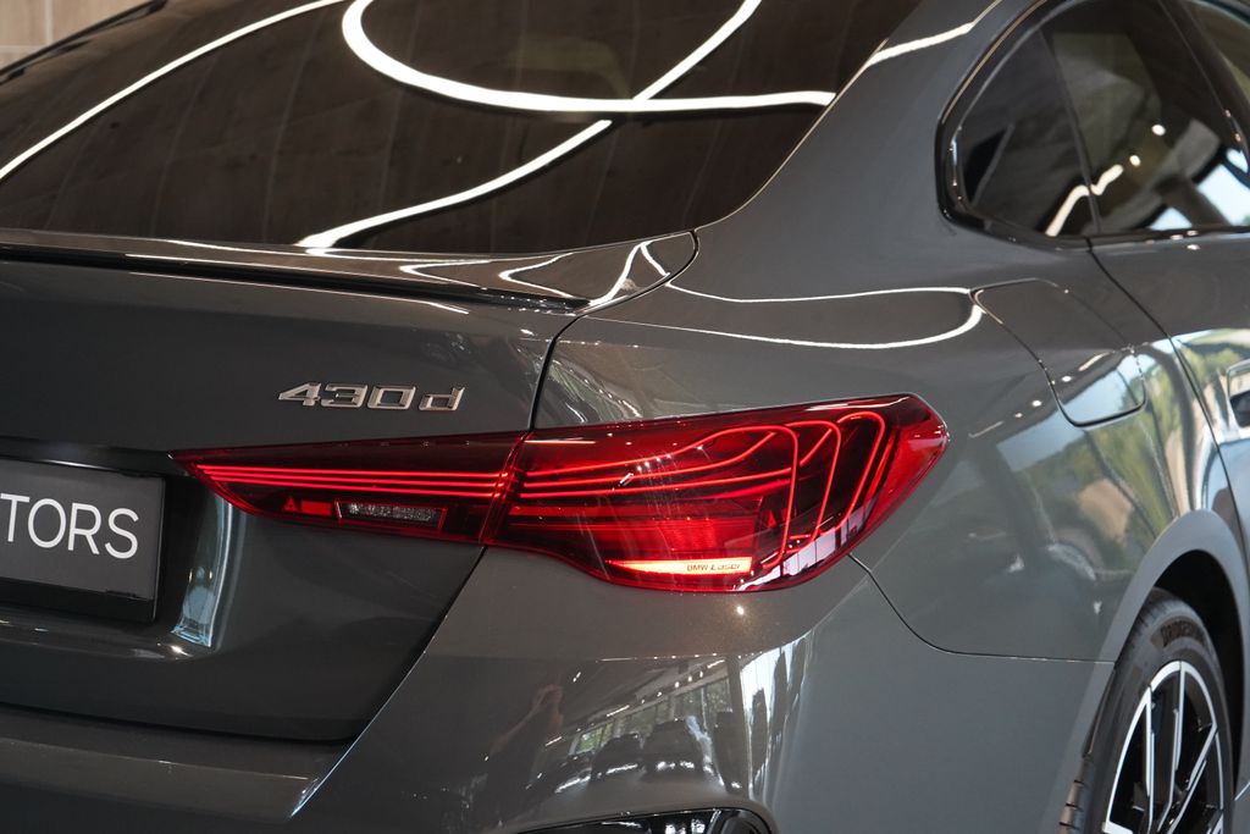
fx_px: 2396
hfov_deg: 29.2
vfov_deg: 19.7
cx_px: 625
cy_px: 417
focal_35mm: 69
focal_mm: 69
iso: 5000
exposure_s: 1/160
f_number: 5.6
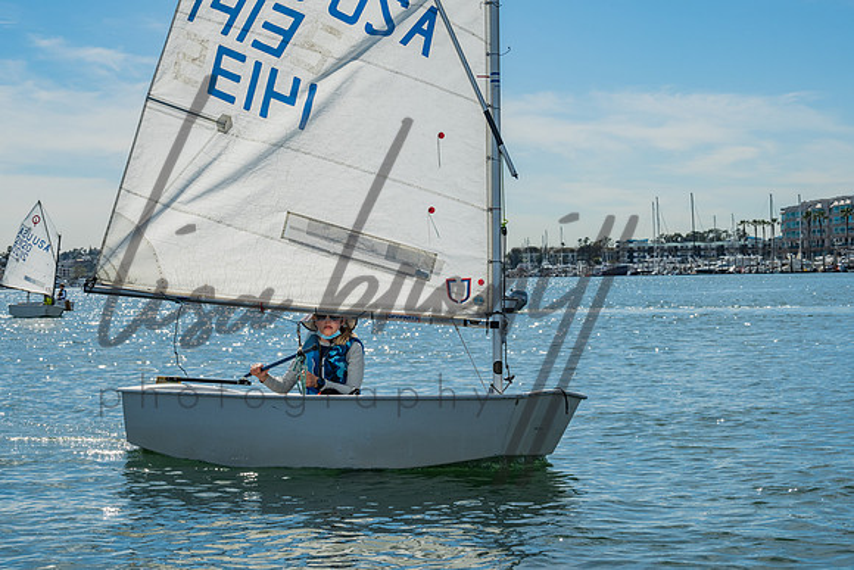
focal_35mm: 67
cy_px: 297
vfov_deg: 20.4
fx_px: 1580
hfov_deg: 30.1
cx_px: 327
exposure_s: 1/400
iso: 250
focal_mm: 54
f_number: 10
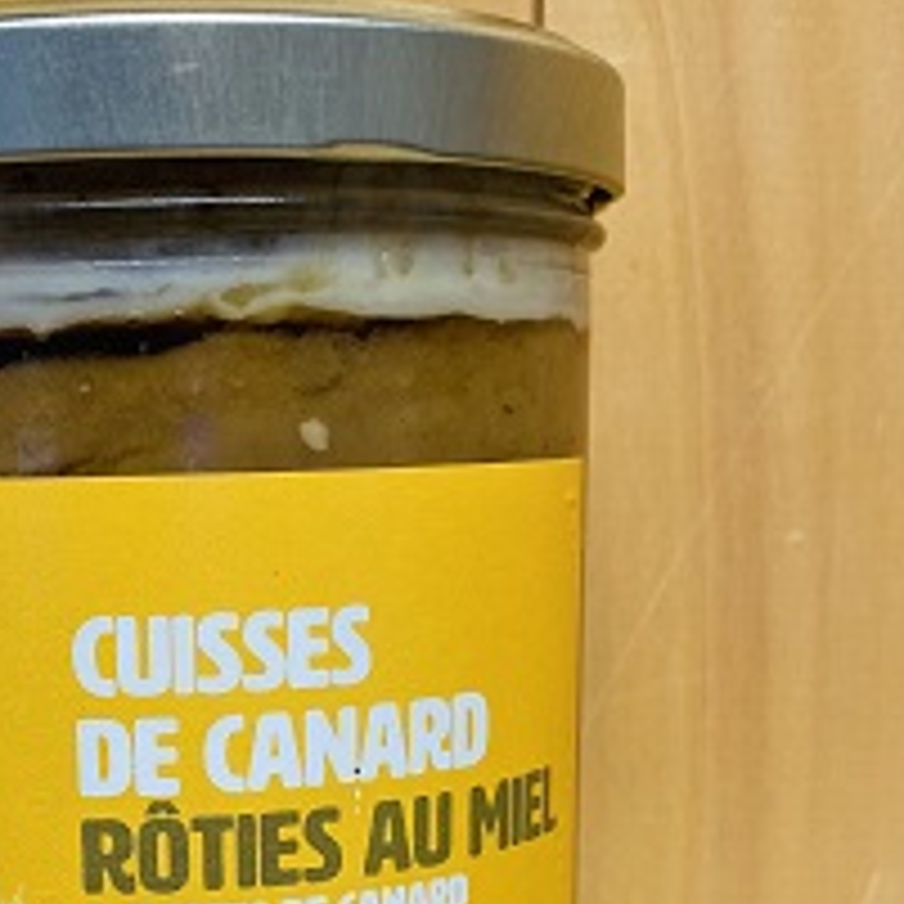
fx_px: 1802
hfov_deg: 27.7
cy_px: 906
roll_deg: +0.3
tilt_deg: -15.3
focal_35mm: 61
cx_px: 198
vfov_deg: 26.6
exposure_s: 1/50
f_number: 1.8
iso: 80
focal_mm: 4.25
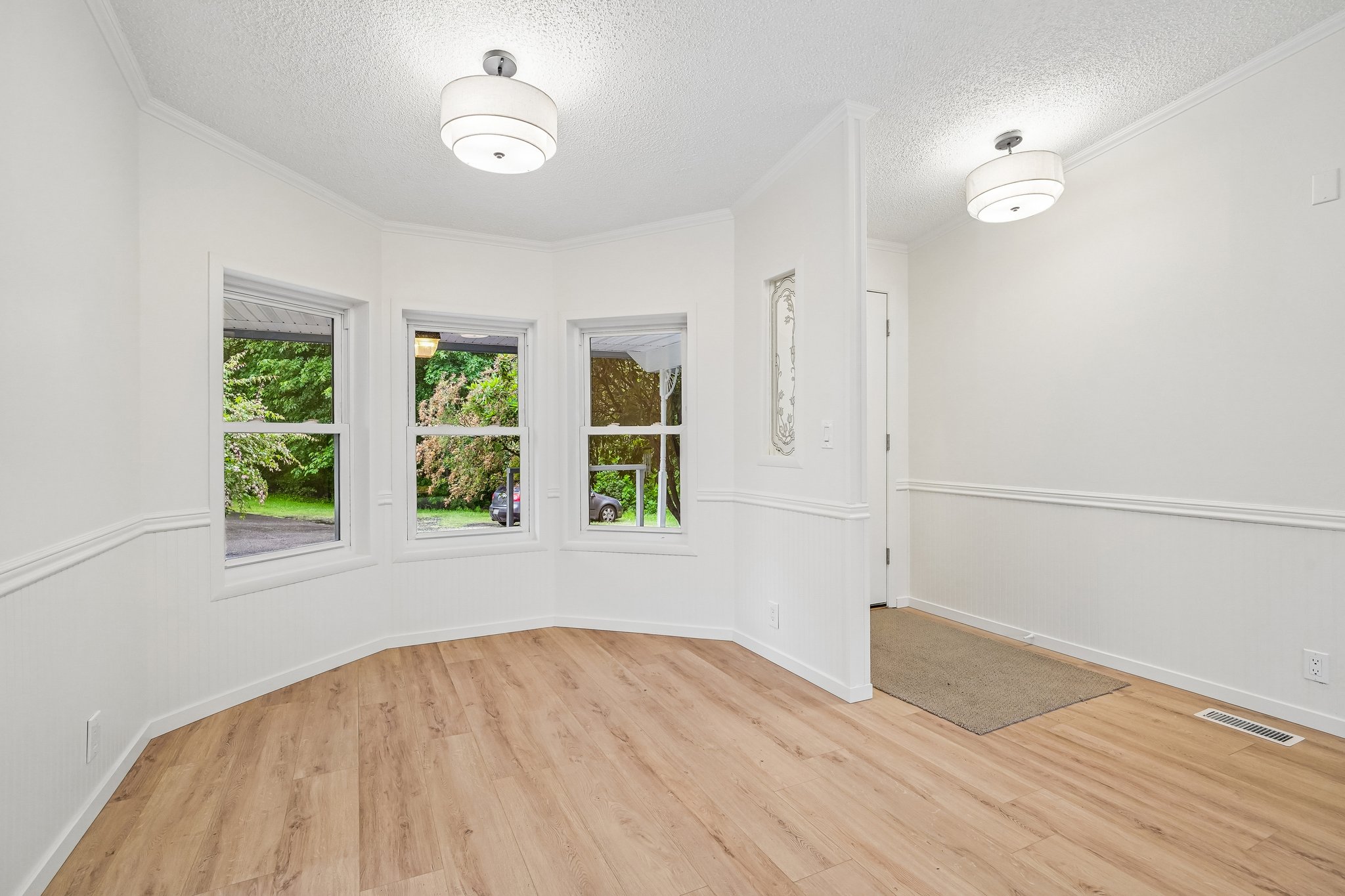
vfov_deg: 73.7
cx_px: 672
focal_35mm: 16
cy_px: 448
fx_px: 598
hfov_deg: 96.7
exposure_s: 1/40
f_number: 8
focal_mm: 16
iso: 1600
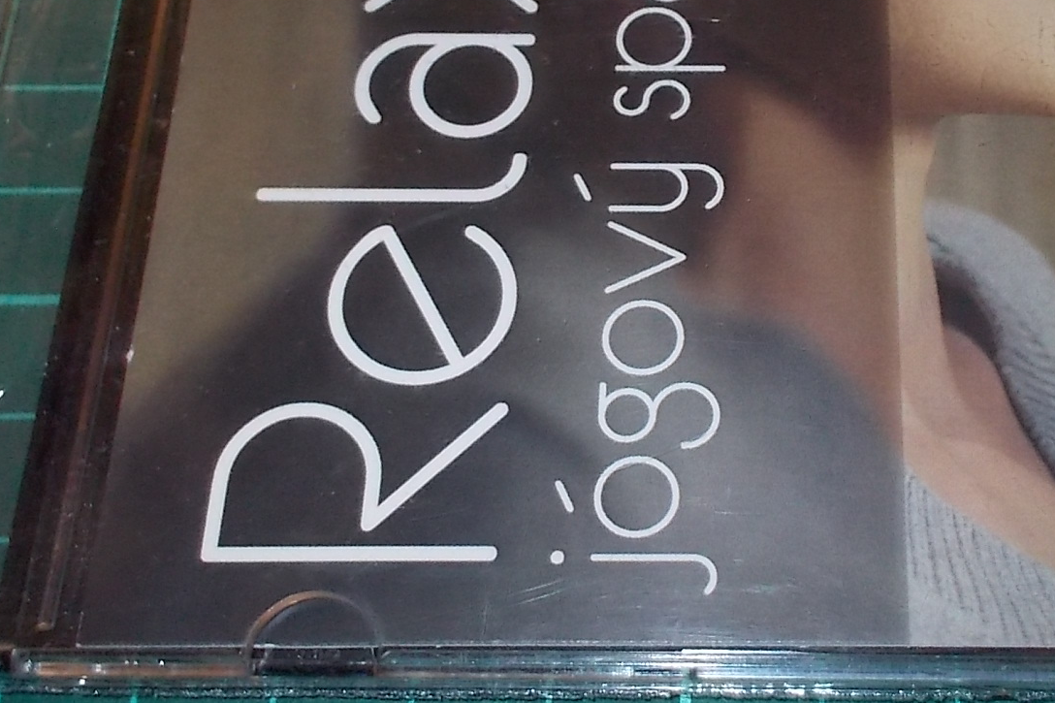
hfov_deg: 31.4
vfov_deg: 21.3
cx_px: 781
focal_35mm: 63
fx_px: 1846
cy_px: 144
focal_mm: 4.1
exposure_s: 1/30
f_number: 3.3
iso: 200
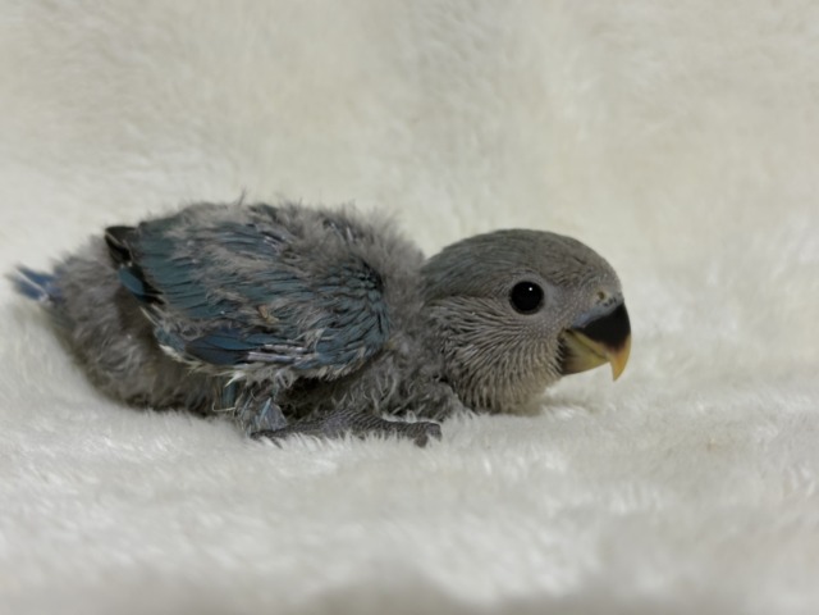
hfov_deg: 36.8
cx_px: 410
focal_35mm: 52
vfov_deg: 28.0
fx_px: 1230
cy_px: 308
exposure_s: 1/33
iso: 125
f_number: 1.6
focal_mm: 5.96
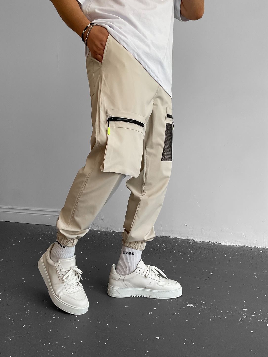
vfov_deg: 56.8
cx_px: 121
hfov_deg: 44.1
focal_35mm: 32
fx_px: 330
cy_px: 168
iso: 50
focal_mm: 3
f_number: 1.8
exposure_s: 1/120
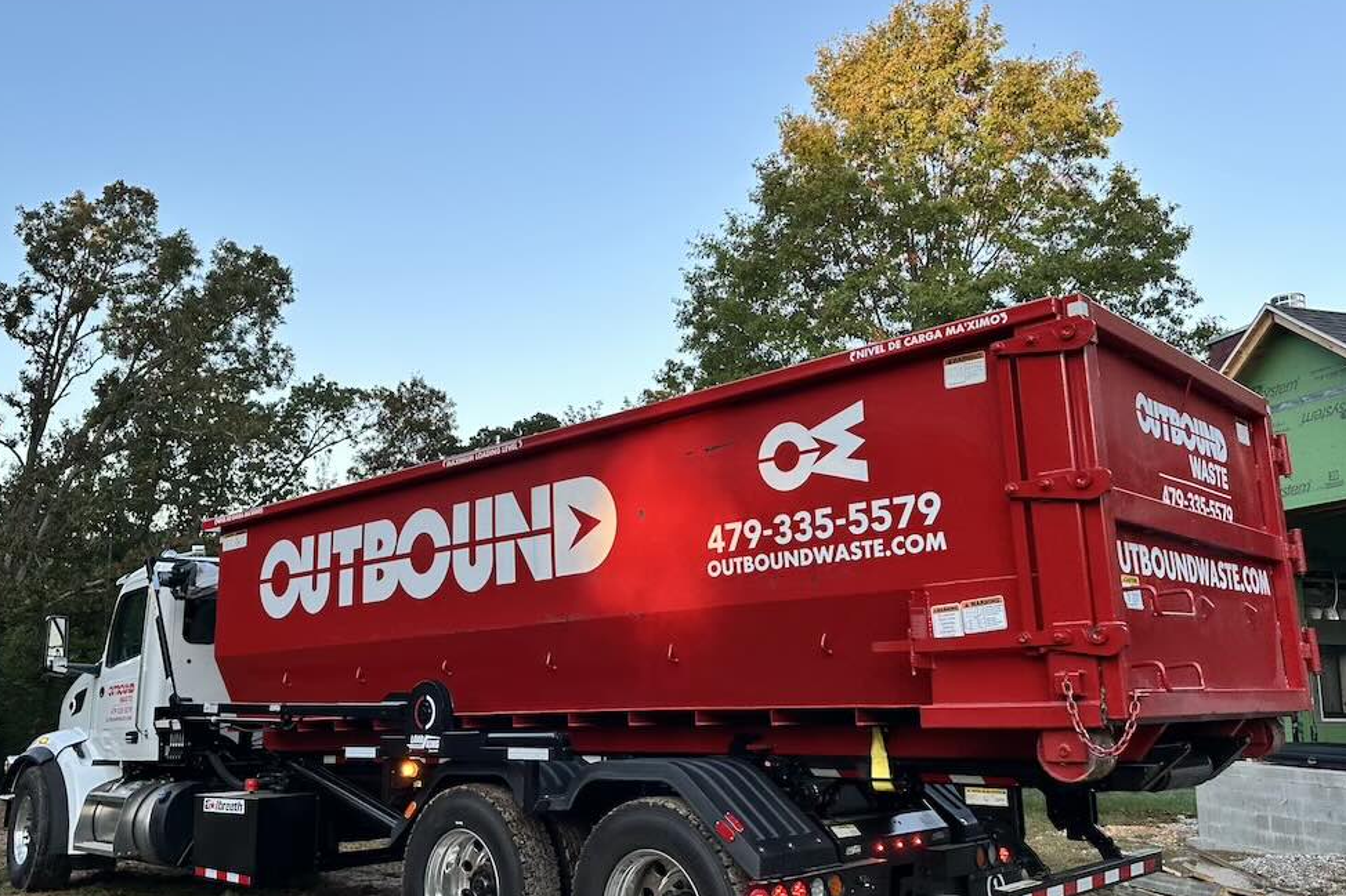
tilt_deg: +10.5
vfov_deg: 42.3
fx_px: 1159
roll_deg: -1.8
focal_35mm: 31
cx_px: 597
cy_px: 476
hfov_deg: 60.1
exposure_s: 1/464
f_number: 1.78
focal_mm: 6.86
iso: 80
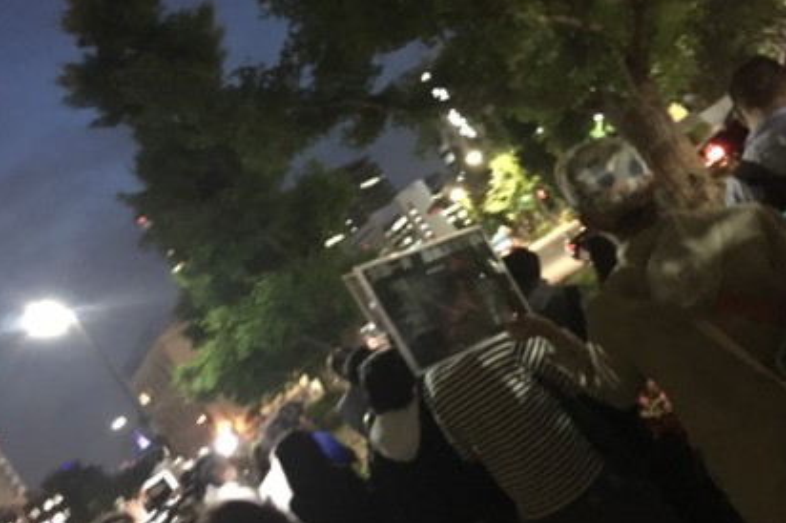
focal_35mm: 33
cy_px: 277
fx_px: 720
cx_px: 424
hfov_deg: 57.2
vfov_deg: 39.9
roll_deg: +37.3
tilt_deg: +2.2
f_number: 2.2
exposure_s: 1/15
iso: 1000
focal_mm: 4.15
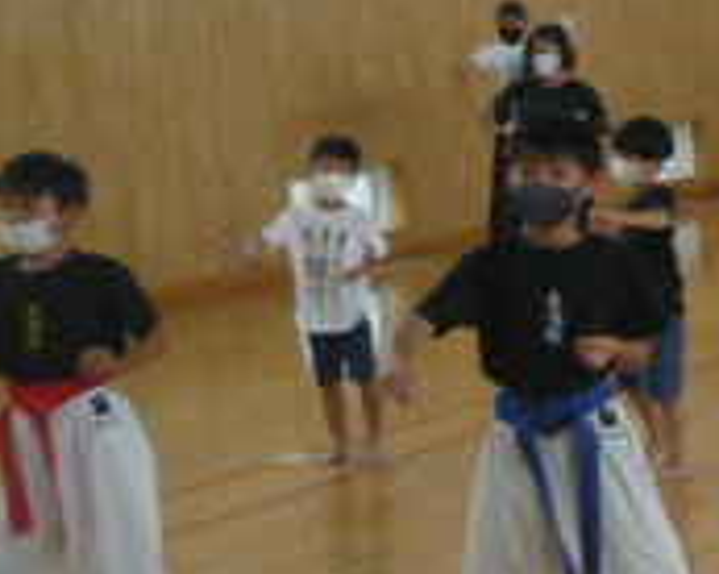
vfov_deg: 13.7
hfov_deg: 15.6
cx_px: 1126
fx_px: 2381
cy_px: 187
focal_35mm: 112
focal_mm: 4.4
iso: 400
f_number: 2.8
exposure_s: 1/400
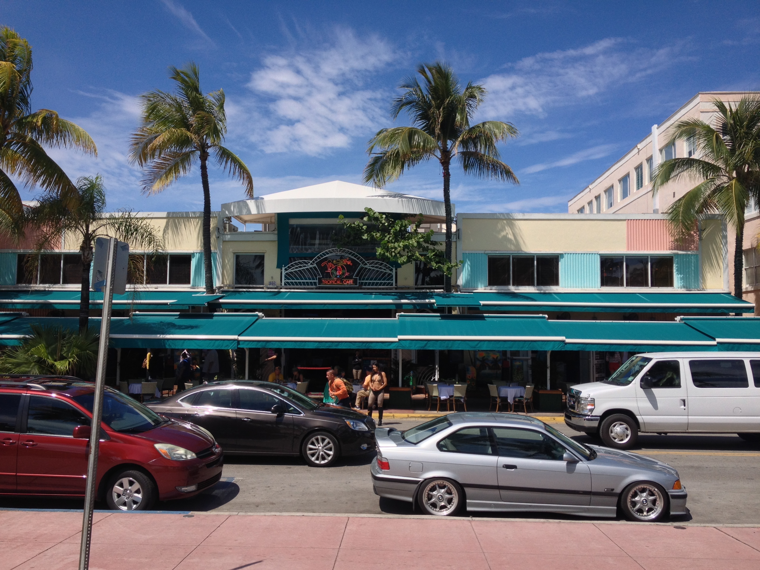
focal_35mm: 35
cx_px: 380
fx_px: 768
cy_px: 285
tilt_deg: +0.7
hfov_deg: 52.6
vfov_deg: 40.7
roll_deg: -0.1
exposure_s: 1/1972
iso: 50
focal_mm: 4.28
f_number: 2.4
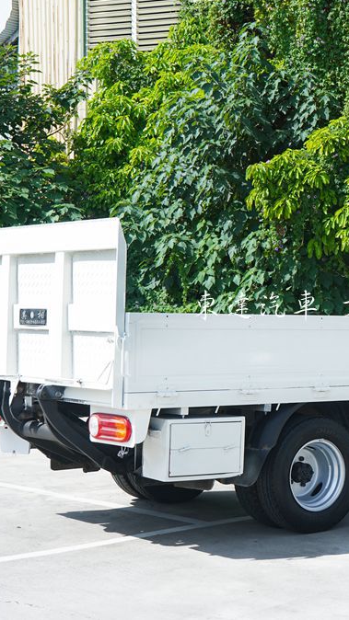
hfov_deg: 16.9
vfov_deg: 30.2
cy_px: 307
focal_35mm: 70
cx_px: 331
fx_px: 1152
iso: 100
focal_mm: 44
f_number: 8
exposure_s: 1/160
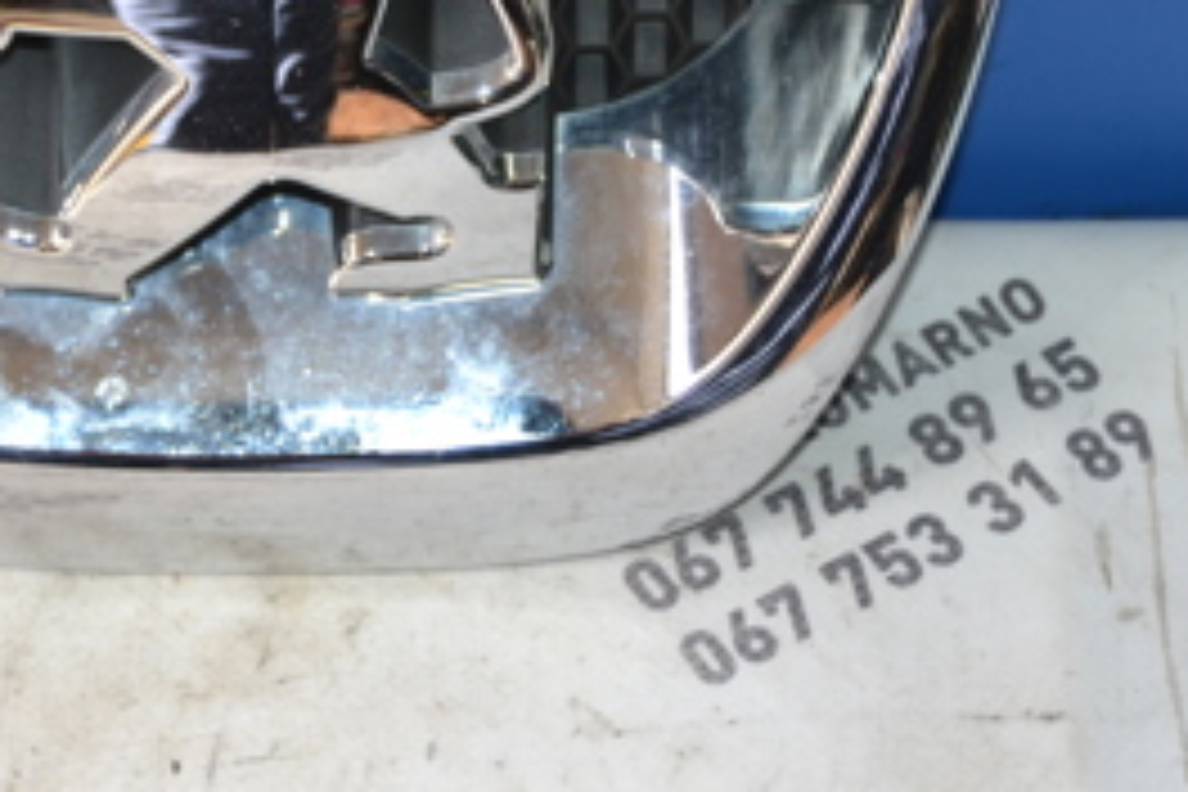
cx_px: 356
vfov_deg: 10.7
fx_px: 4198
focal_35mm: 127
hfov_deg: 16.1
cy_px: -45
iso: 360
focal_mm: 35
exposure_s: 1/125
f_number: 4.5
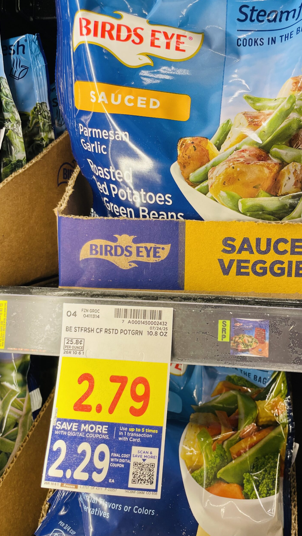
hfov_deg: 39.7
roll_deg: -0.5
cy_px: 262
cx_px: 201
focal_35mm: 29
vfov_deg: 66.1
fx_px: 413
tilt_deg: -6.8
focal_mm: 4.2
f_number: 1.6
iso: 64
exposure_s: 1/120
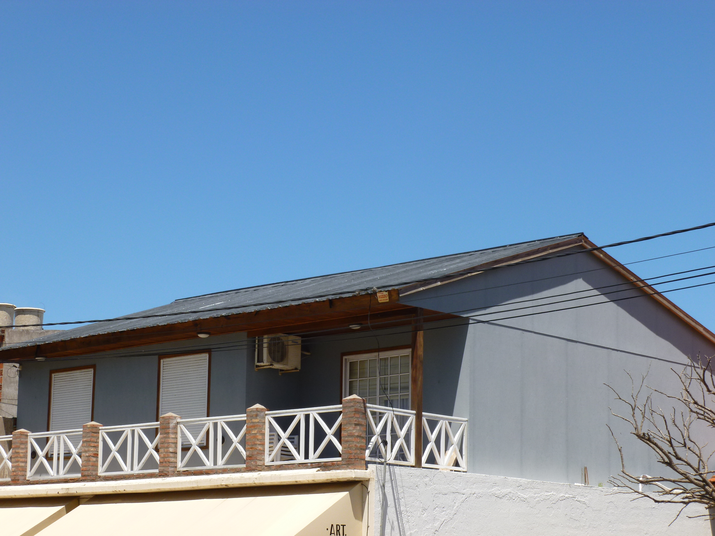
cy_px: 268
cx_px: 358
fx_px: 1652
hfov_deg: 24.4
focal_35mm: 80
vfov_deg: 18.4
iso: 100
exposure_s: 1/640
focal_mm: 14.2
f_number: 4.5
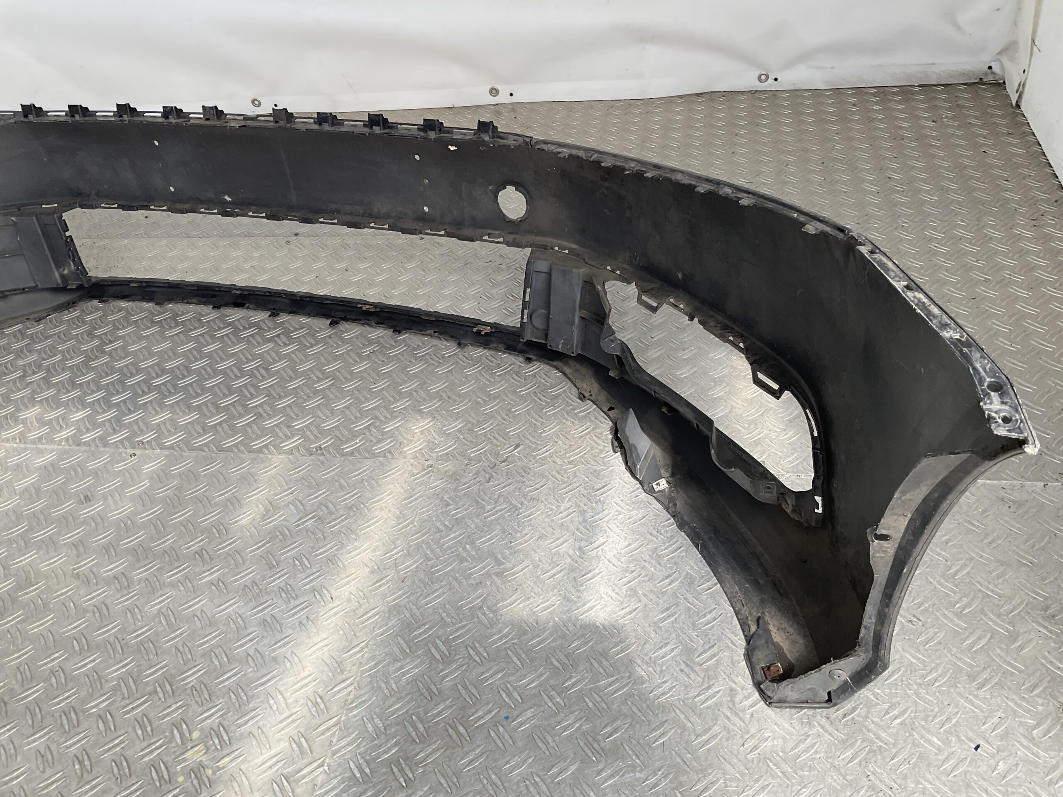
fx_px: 891
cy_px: 398
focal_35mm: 29
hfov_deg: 61.7
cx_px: 532
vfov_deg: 48.2
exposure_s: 1/380
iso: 16
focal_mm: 3
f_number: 1.8
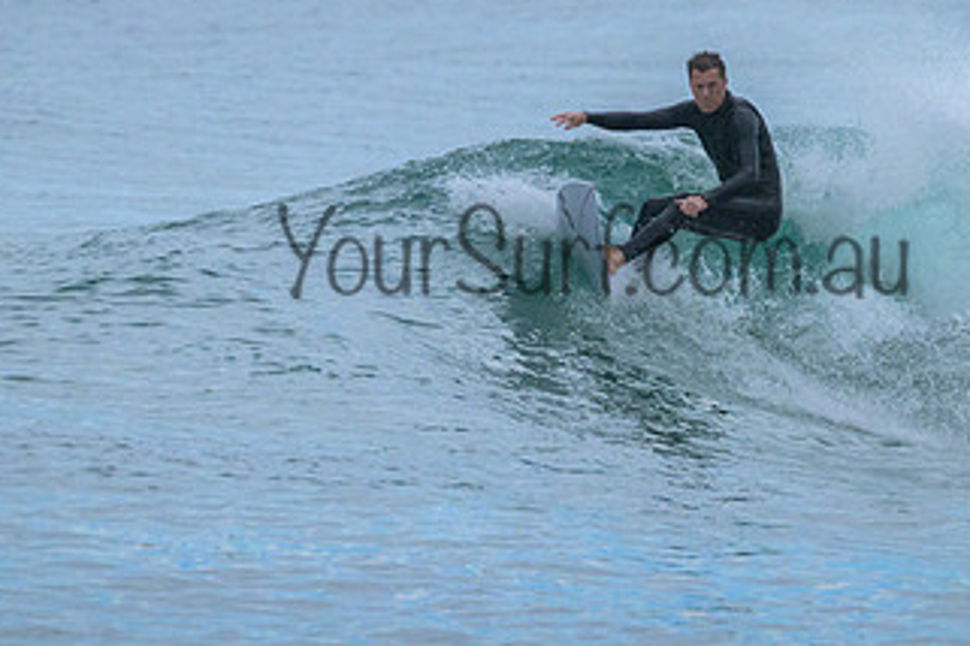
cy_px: 225
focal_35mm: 993
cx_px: 589
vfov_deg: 1.4
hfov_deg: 2.1
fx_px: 26754
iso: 3200
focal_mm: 550
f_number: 11
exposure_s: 1/1250
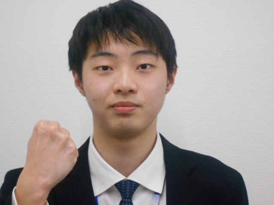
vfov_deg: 13.1
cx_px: 137
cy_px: 102
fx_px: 894
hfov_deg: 17.4
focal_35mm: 113
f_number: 6
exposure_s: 1/80
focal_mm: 20.1
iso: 800
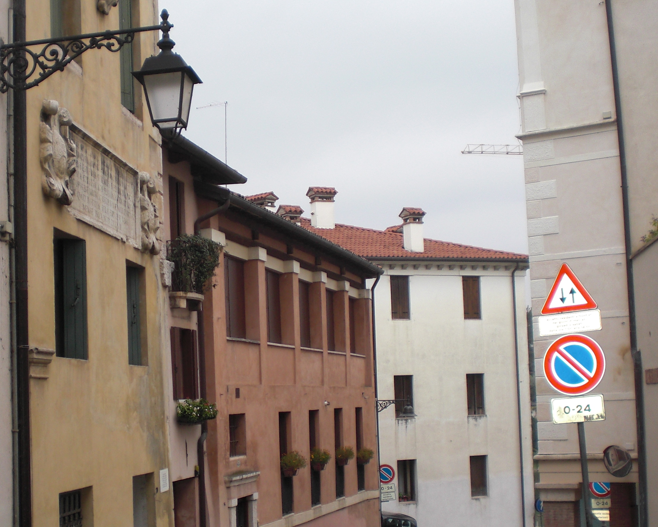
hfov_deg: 32.2
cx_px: 218
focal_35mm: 58
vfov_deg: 26.1
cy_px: 346
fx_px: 1130
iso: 64
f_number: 3.1
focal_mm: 6.3
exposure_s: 1/200
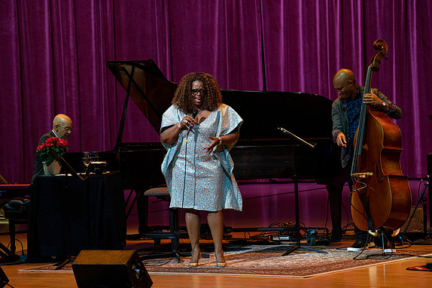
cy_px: 138
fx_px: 2713
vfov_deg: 6.1
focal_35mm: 226
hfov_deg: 9.1
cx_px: 211
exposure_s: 1/320
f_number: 5
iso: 2500
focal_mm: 200
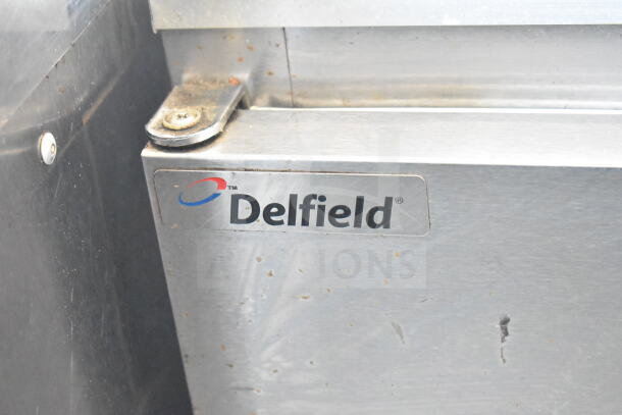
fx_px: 1296
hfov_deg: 27.0
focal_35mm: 75
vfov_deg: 18.2
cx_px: 311
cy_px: 208
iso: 12800
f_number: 5.6
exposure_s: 1/80
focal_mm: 50
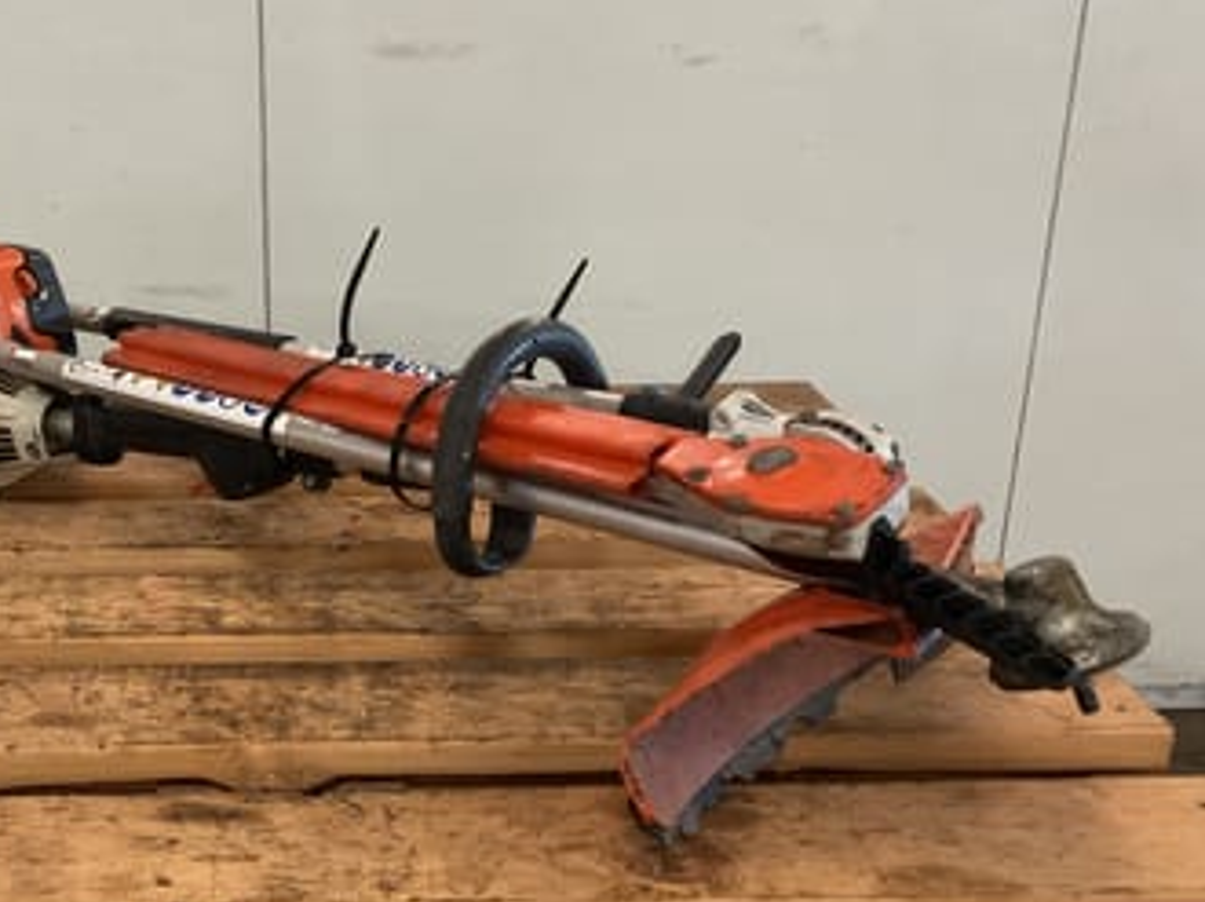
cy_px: 582
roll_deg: -0.2
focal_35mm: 44
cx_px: 340
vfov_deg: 32.6
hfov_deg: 42.0
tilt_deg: -24.9
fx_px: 1531
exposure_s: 1/33
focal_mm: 3
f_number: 1.8
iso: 320
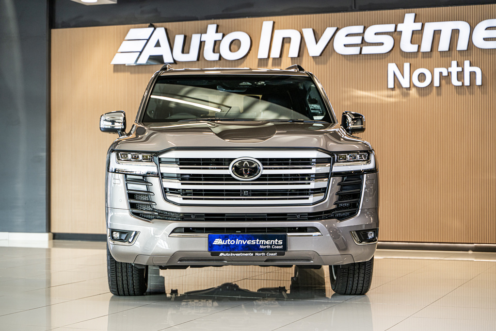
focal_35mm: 75
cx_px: 248
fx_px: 1033
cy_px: 166
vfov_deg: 18.2
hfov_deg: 27.0
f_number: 4
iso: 320
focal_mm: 75
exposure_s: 1/125
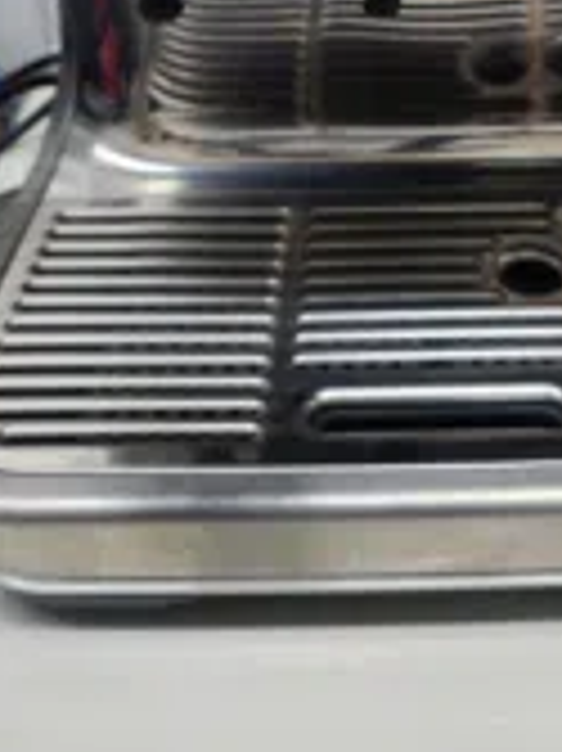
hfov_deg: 26.2
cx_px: 409
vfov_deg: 31.3
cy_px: -63
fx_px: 1192
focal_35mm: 55
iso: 640
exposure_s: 1/100
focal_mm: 6.4
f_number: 1.8
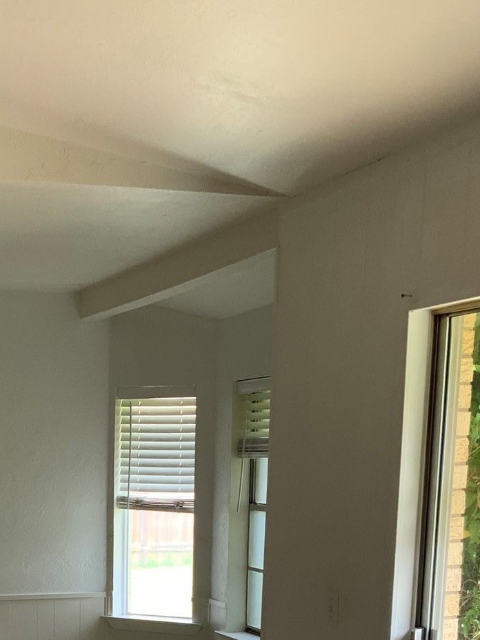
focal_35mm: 64
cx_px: 73
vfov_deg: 27.8
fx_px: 1183
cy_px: 694
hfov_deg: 22.5
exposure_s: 1/122
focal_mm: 3
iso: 64
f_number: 1.8
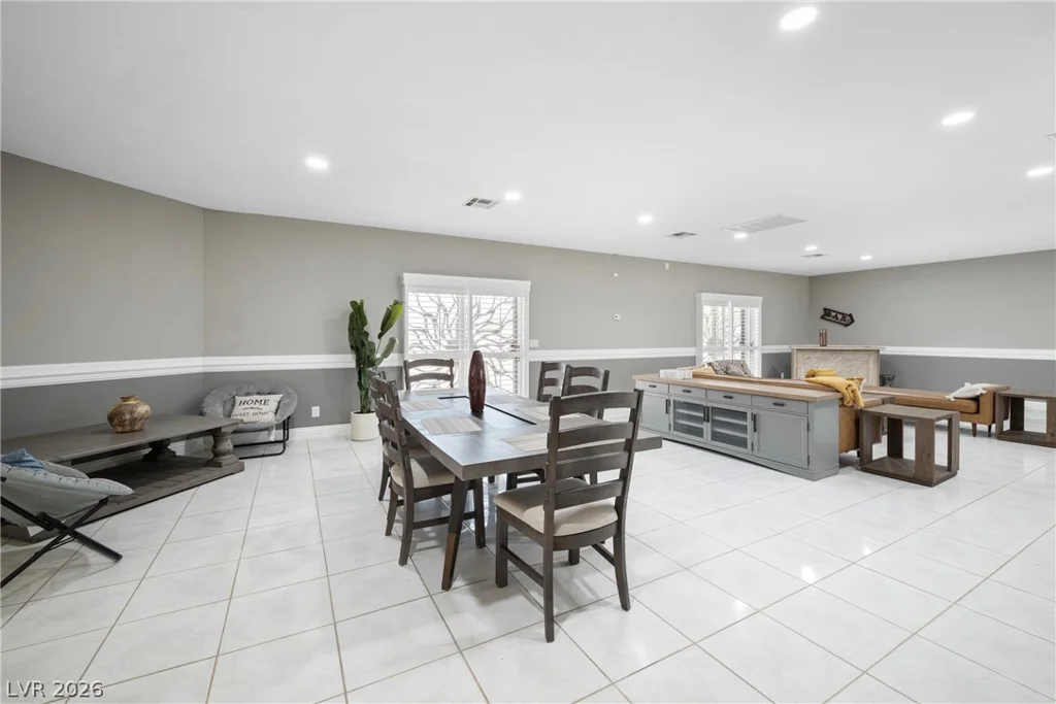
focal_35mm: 14
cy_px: 352
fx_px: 411
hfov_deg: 104.2
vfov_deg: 81.2
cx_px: 528
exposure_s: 1.7
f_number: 9
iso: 100
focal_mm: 14
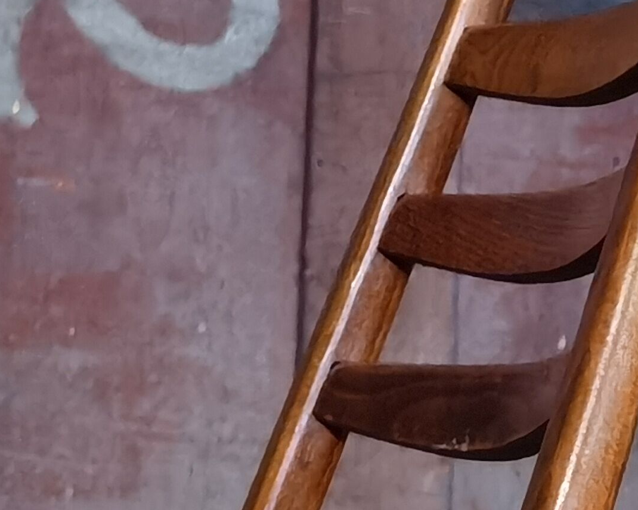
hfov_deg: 6.8
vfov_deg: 5.4
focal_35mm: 284
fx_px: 5363
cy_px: 882
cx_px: 779
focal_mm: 6.71
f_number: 1.9
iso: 320
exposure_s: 1/33.3
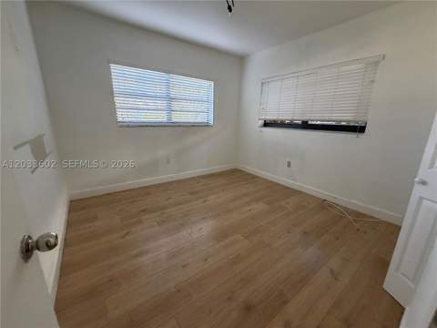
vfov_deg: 85.7
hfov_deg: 102.1
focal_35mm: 14
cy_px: 164
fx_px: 177
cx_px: 218
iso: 500
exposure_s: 1/60
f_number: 2.2
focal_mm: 2.22
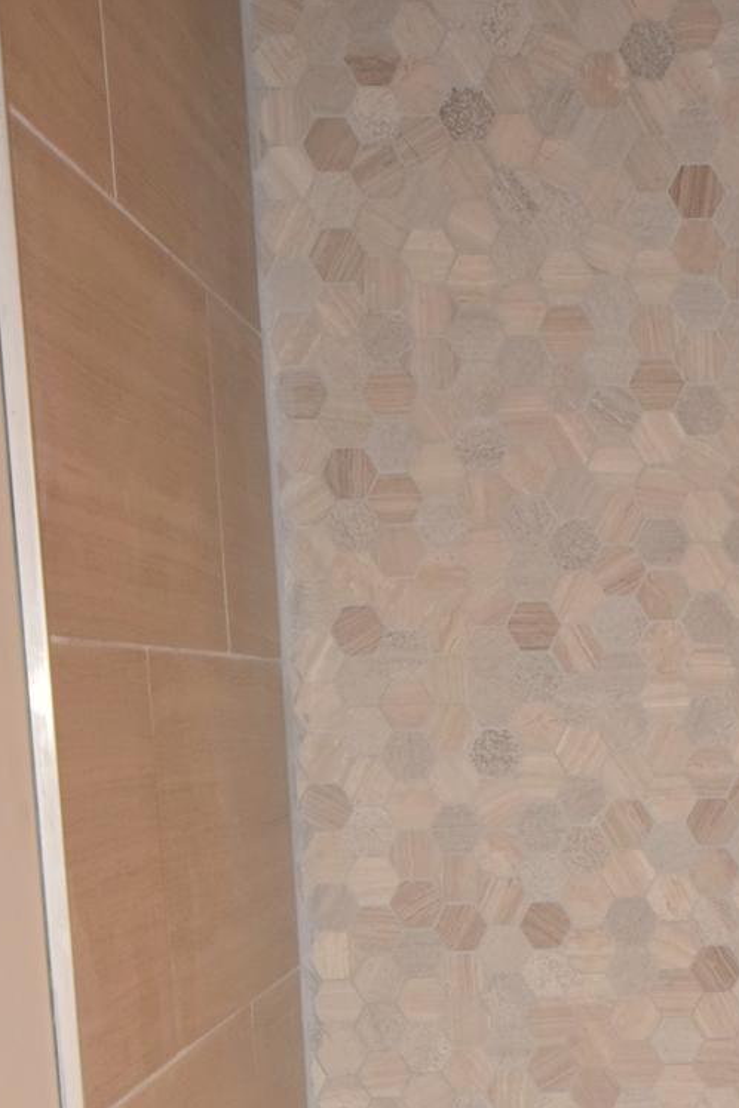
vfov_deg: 25.9
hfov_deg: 18.1
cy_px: 1111
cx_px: 689
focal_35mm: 74
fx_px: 2278
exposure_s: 1/200
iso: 800
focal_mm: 24
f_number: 4.5
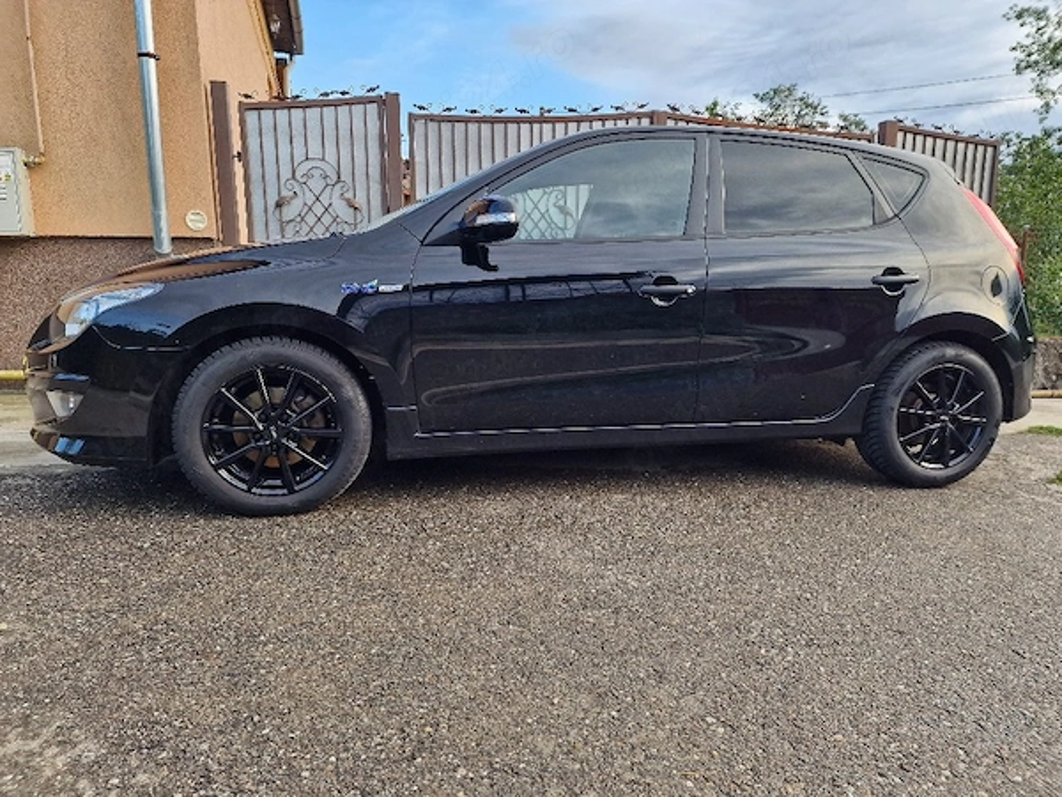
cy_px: 398
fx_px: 706
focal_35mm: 23
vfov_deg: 58.9
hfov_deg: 73.9
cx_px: 531
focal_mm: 6.4
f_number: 1.8
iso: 50
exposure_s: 1/182
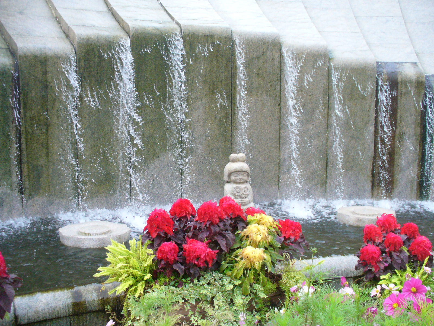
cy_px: 163
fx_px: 464
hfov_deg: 50.1
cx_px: 217
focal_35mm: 37
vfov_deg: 38.7
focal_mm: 6.1
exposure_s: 1/1300
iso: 400
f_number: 2.8
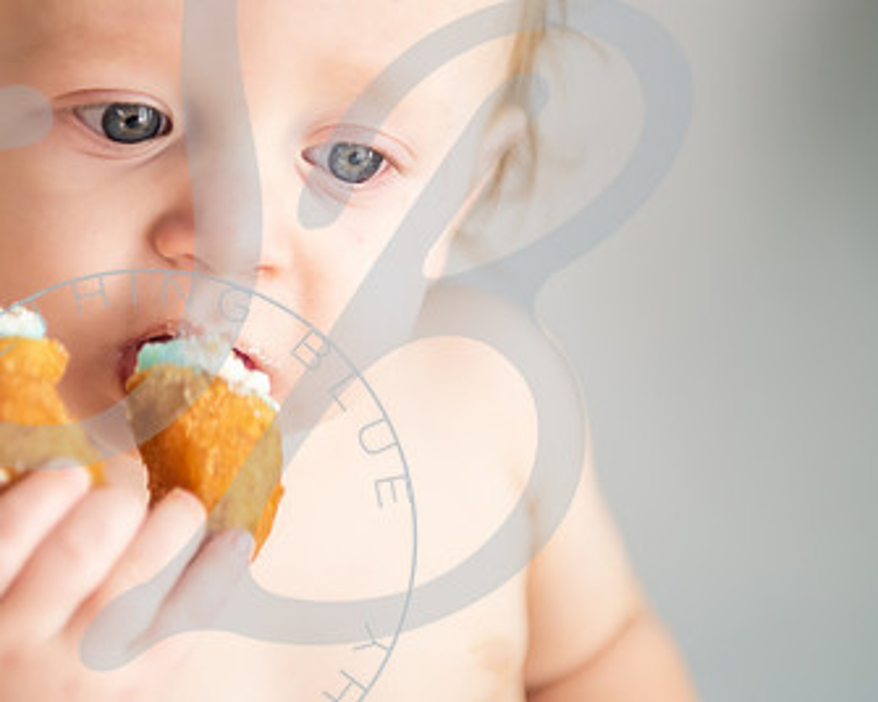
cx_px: 242
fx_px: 3092
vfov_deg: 13.0
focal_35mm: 119
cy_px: 318
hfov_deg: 16.1
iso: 320
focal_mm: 70
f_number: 2.8
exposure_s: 1/200
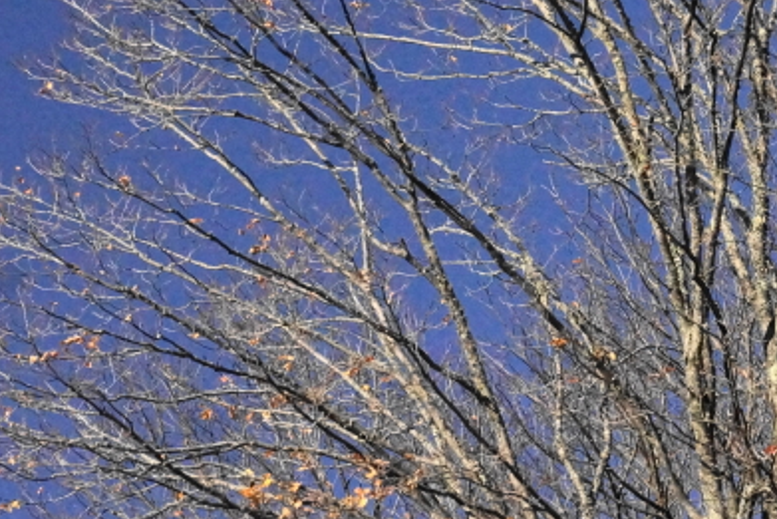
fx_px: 6202
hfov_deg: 7.1
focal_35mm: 287
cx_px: 766
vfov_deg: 4.8
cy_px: -50
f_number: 10
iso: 3200
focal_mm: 75
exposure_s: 1/2000
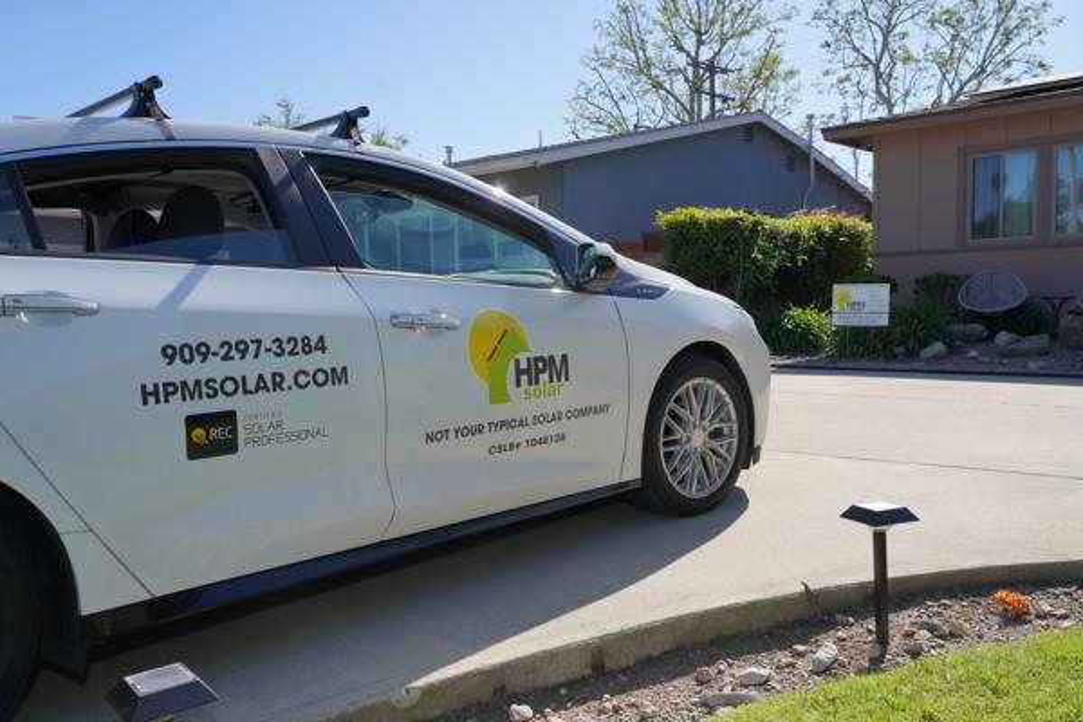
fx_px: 902
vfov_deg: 43.6
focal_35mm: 30
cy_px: 361
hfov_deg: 61.9
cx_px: 542
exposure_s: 1/200
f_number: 8
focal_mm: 30
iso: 100
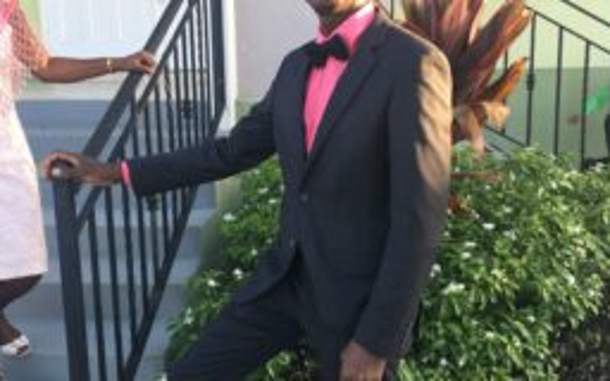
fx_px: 698
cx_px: 303
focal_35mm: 42
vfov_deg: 30.5
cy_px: 226
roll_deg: +0.8
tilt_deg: -13.4
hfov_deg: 47.2
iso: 25
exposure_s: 1/100
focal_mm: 4.15
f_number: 2.2
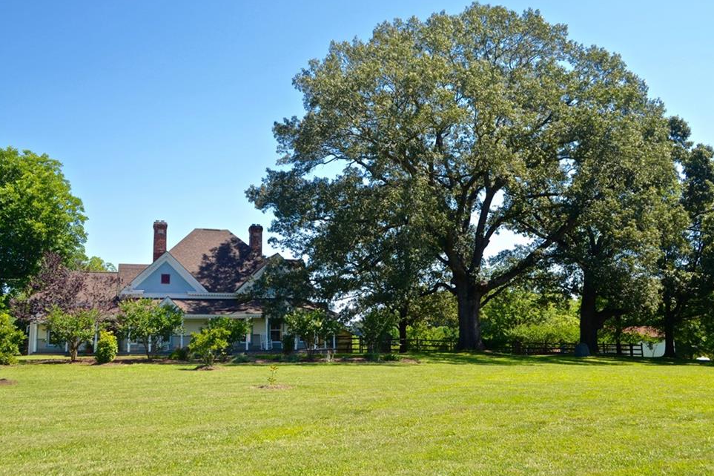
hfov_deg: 54.4
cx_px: 350
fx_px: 694
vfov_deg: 37.9
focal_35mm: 35
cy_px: 236
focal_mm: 22
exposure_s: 1/250
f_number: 8
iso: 200
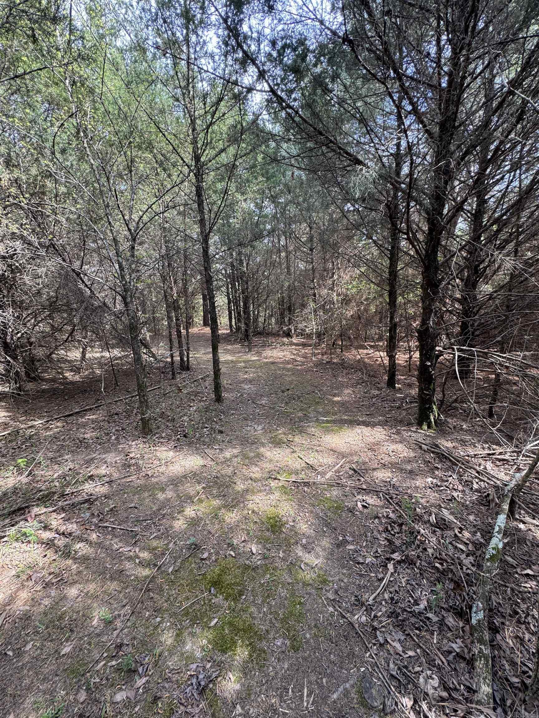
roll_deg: +3.6
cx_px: 270
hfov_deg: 85.7
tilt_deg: -9.7
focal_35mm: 14
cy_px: 359
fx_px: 291
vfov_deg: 102.1
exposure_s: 1/99
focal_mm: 2.22
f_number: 2.2
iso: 64
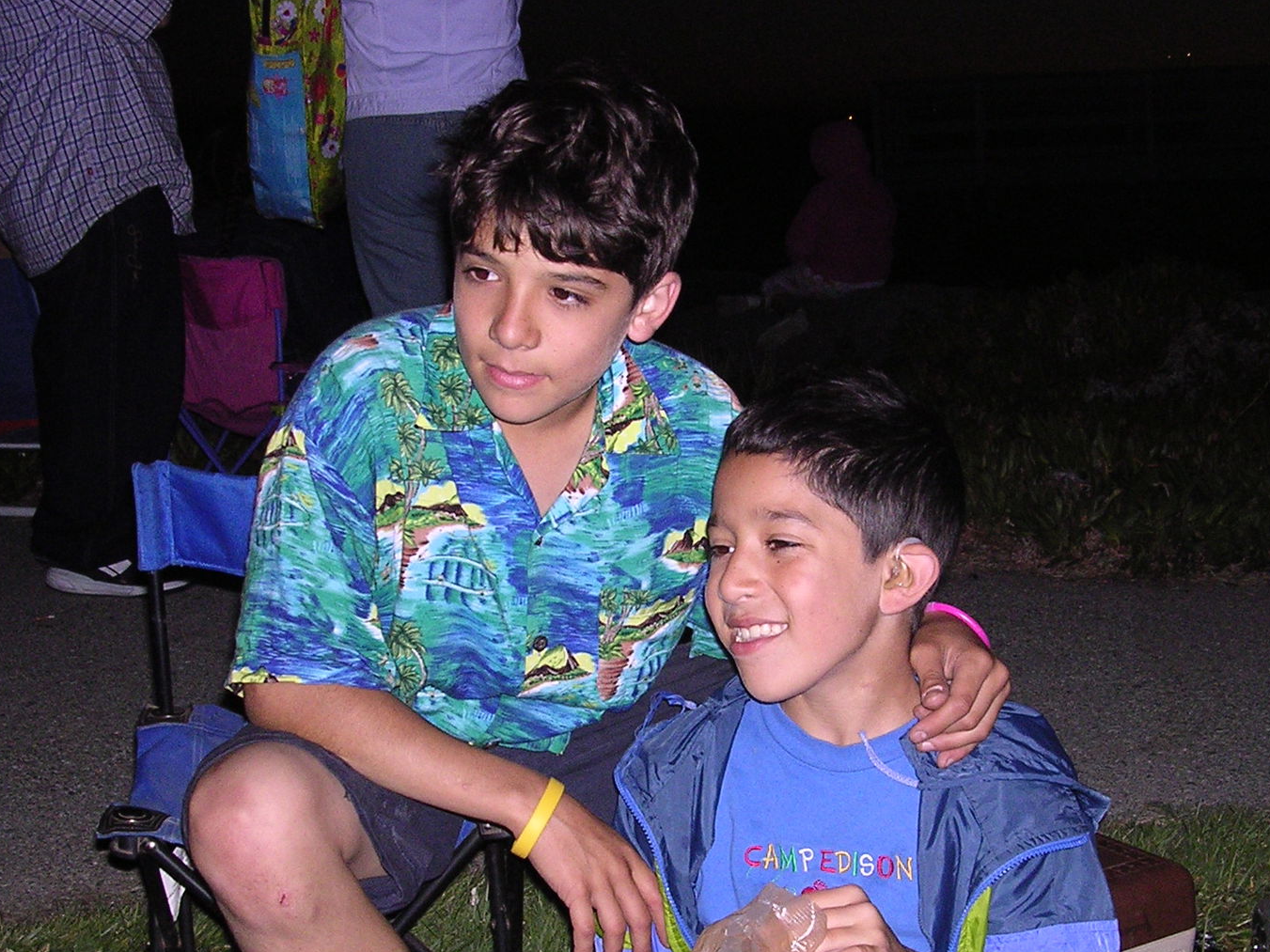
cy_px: 668
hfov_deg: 35.5
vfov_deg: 26.8
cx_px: 712
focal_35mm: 54
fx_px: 1981
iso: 204
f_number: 2.8
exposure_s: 1/60.1
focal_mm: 5.8
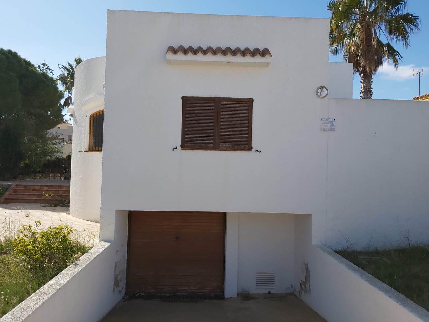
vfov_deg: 53.1
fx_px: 322
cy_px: 161
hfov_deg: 67.3
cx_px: 214
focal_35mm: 26
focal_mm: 3.92
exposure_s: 1/2271
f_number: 1.7
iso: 64
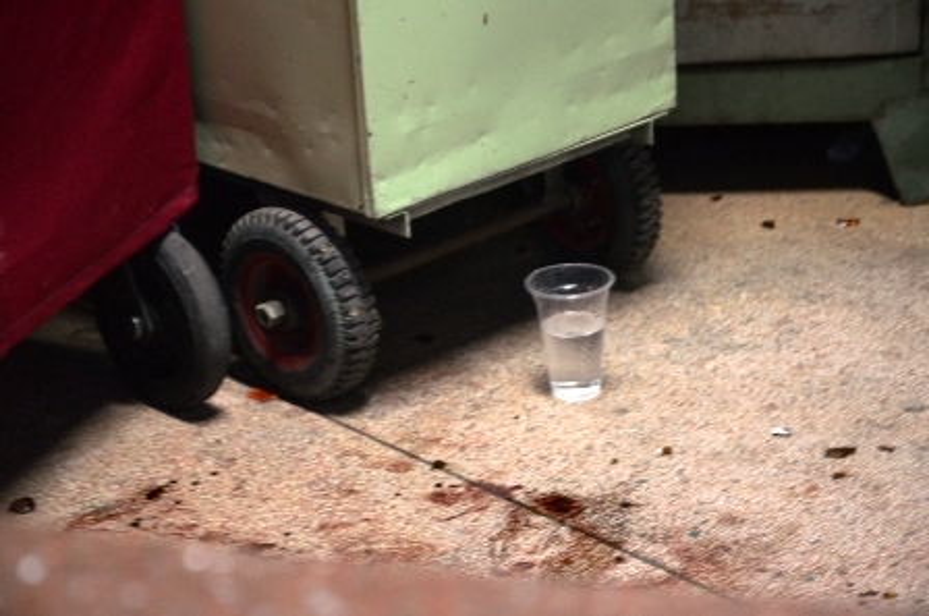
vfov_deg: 11.4
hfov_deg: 17.1
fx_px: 3091
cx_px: 464
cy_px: 308
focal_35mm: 120
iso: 1250
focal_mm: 80
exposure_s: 1/6
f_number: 5.3
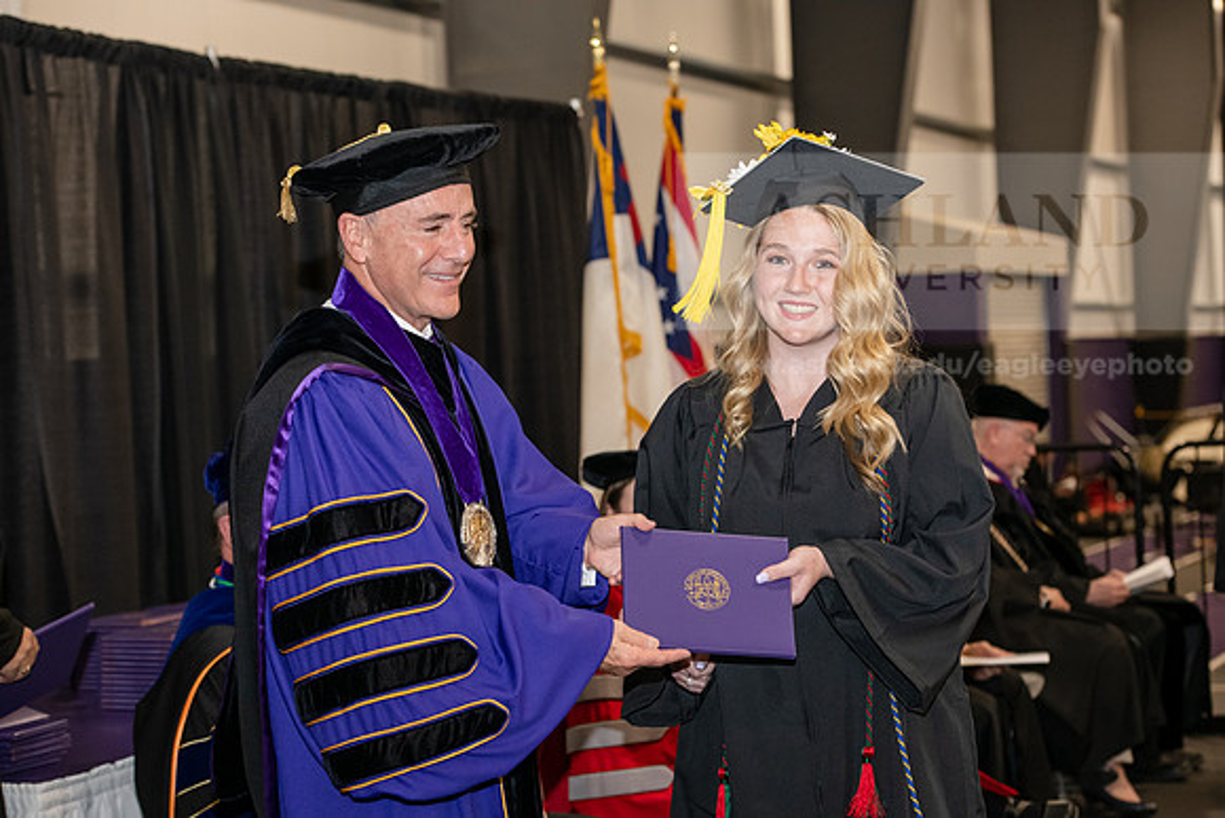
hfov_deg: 25.4
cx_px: 612
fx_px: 2723
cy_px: 409
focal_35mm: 80
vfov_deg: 17.1
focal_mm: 80
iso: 2500
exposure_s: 1/200
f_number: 5
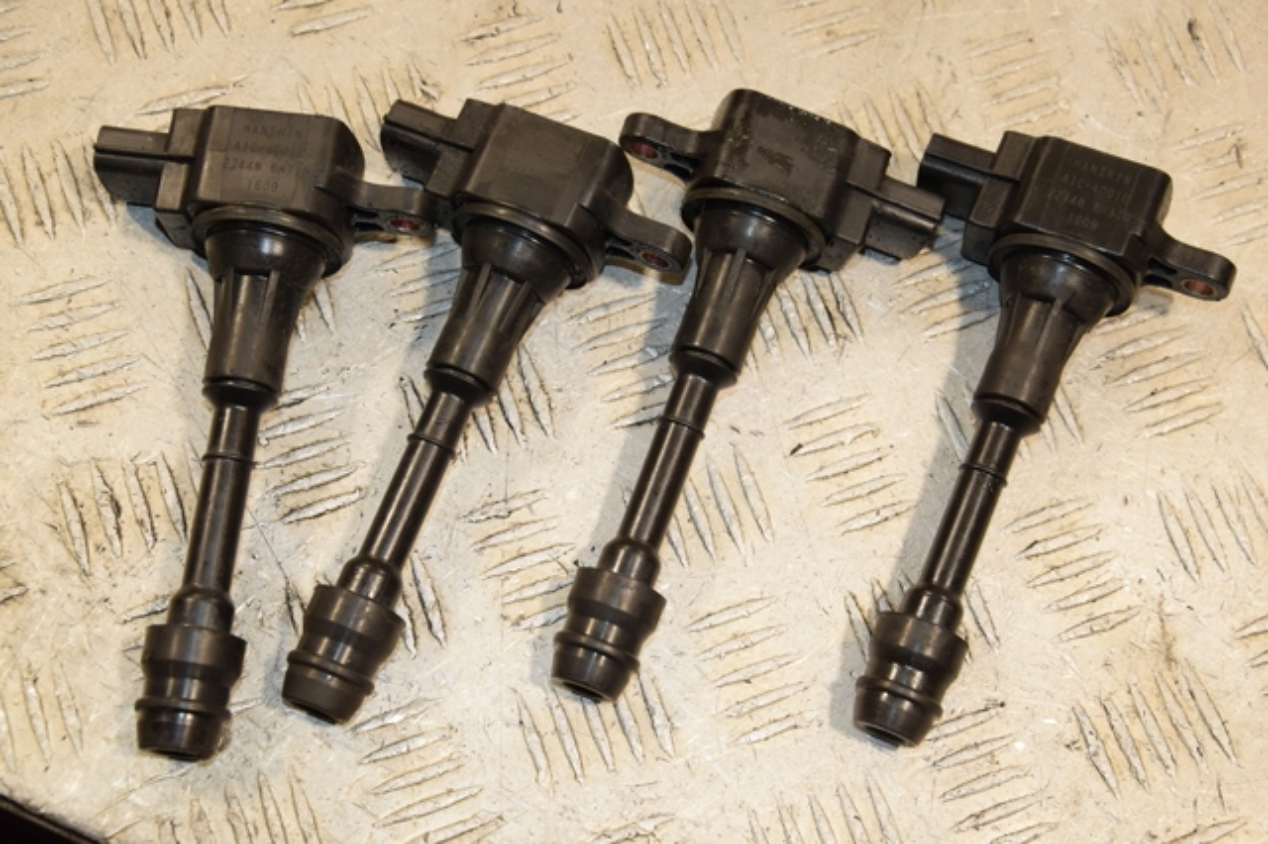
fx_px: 2112
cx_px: 634
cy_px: 422
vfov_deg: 22.6
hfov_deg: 33.4
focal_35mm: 60
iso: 800
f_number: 8
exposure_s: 1/200
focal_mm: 40
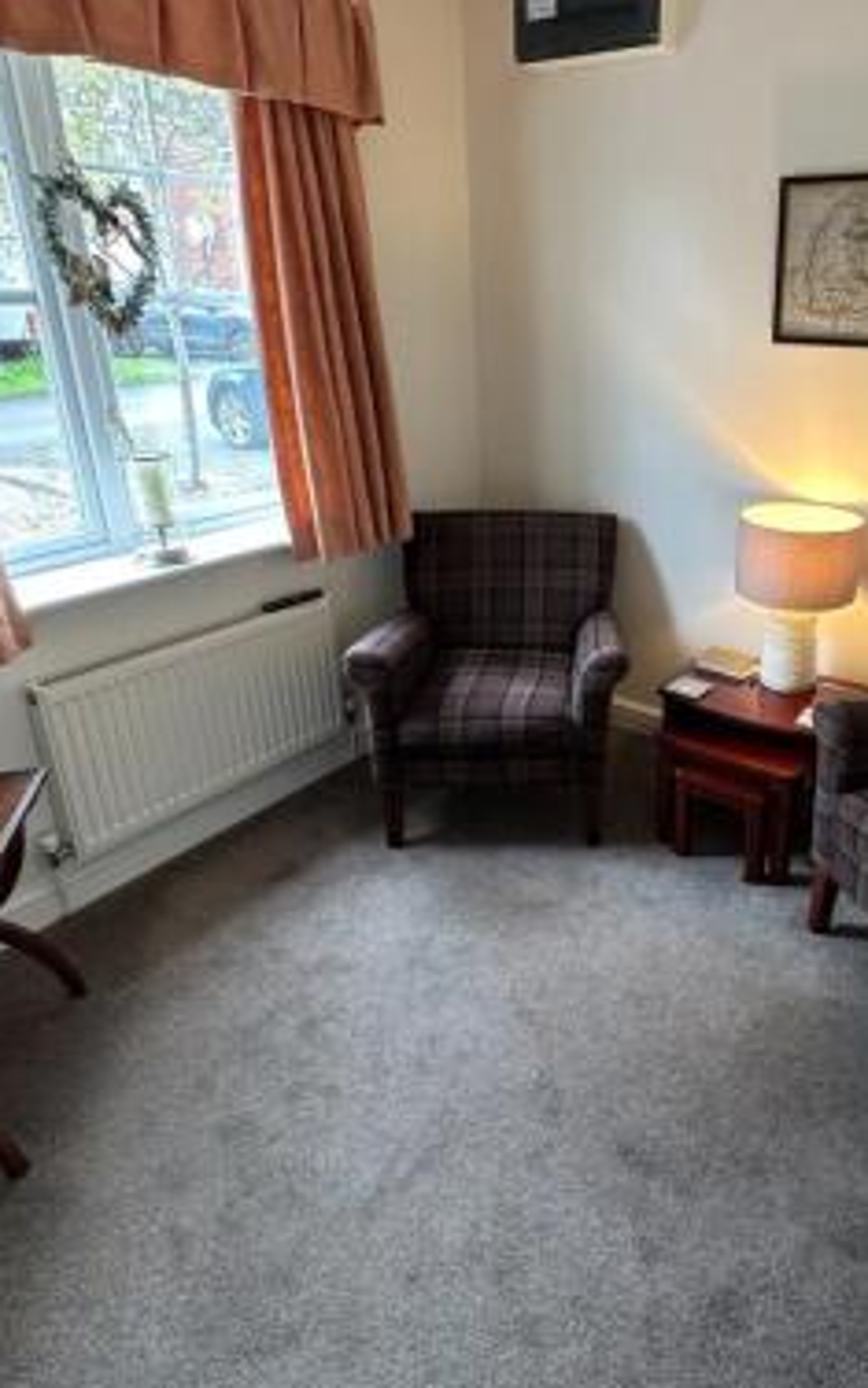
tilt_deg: -22.5
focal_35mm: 23
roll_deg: -1.0
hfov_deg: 51.2
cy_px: 626
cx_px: 630
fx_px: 871
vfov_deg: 76.9
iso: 200
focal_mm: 2.22
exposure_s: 1/50
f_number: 2.2
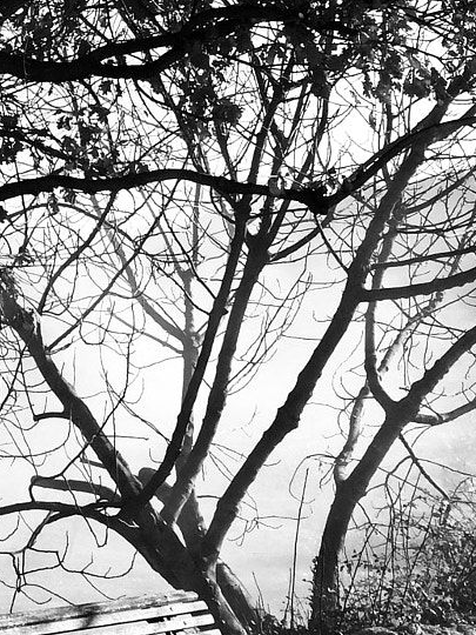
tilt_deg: +4.4
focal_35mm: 86
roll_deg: -1.8
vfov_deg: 22.6
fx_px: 1577
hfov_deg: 16.1
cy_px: 183
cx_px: -183
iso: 32
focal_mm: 4.15
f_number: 2.2
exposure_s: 1/1414
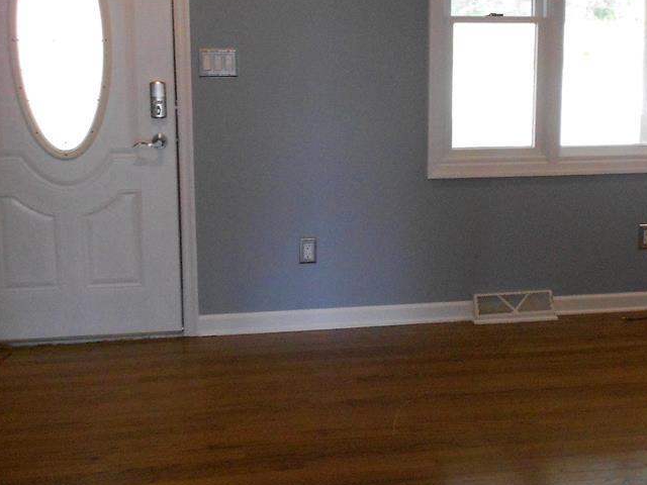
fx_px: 972
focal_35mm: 52
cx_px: 400
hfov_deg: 36.6
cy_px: 165
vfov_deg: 27.9
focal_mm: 4.6
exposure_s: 1/80
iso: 400
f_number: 3.2
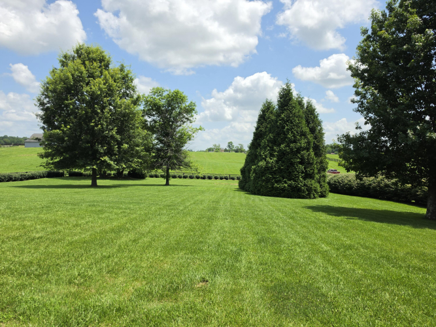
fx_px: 290
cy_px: 164
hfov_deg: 73.9
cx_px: 218
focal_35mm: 23
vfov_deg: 58.9
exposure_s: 1/7622
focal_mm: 6.5
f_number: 1.4
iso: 64
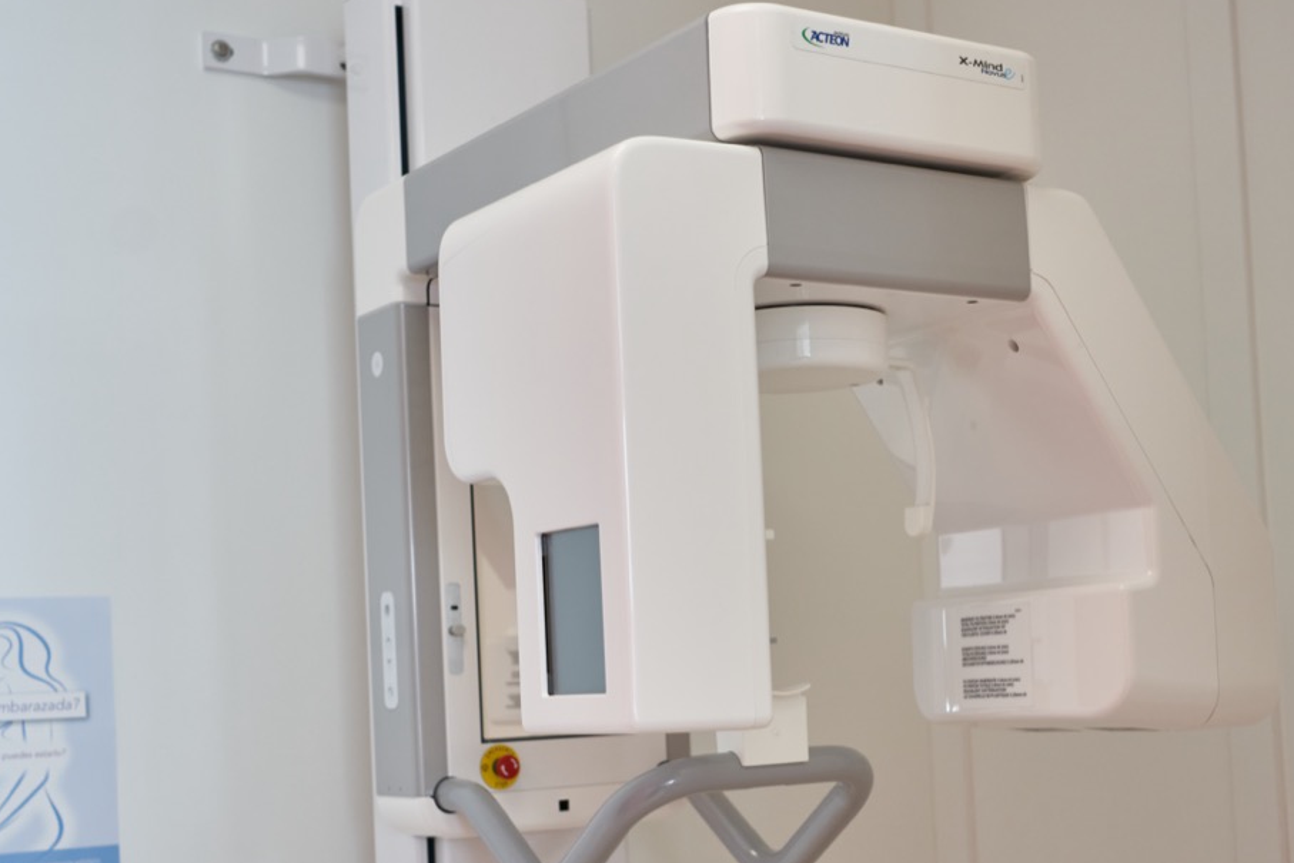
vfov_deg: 25.0
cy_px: 557
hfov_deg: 36.9
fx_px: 1941
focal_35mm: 54
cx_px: 679
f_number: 3.5
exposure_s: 1/500
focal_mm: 35
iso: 500
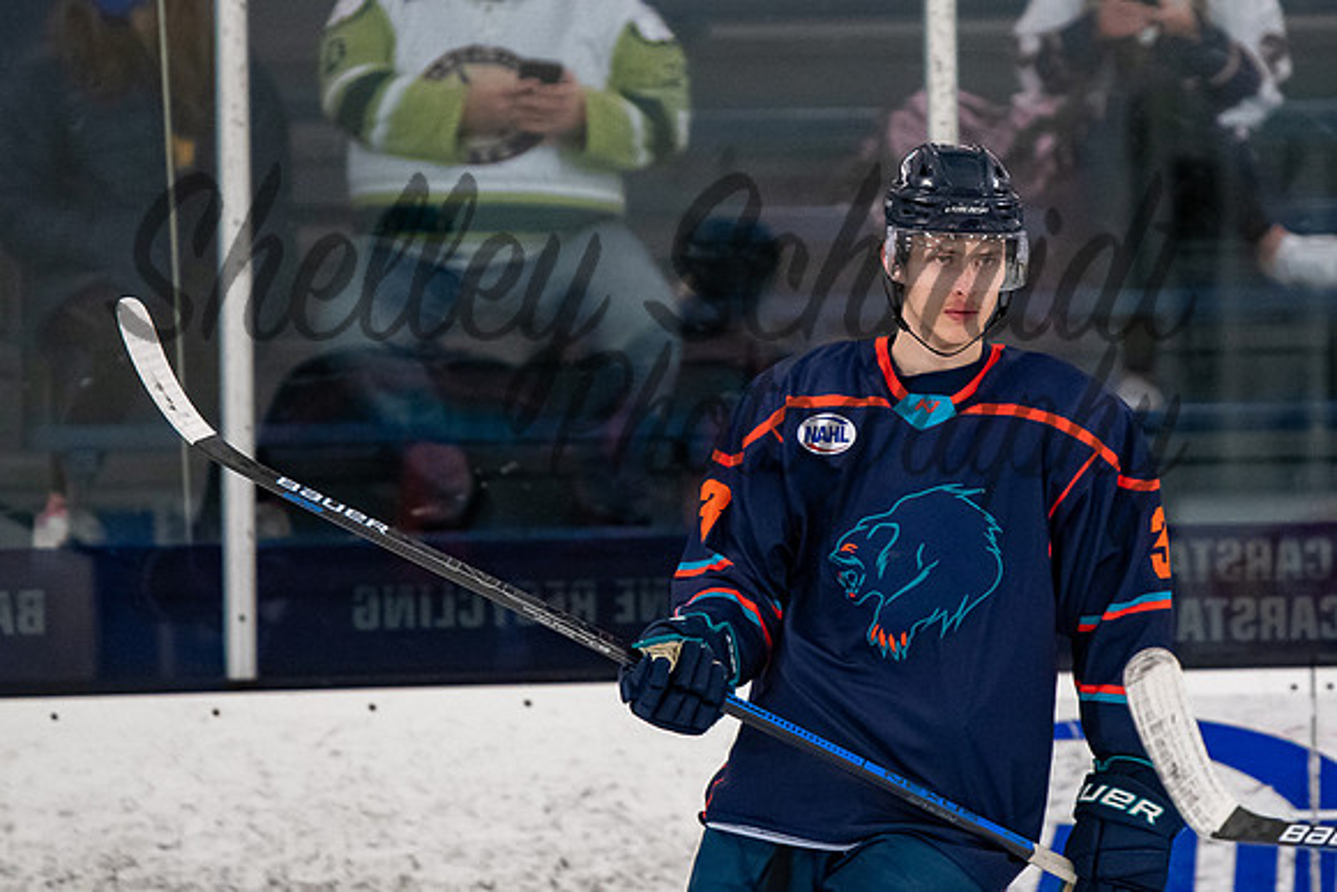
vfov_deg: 3.2
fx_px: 15820
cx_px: 837
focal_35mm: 426
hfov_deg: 4.8
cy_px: 282
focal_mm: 200
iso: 2000
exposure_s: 1/800
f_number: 3.2
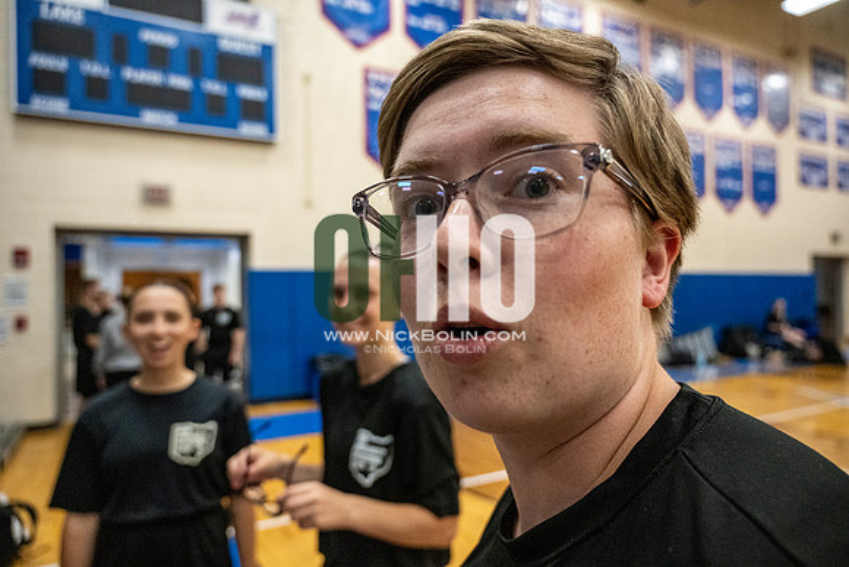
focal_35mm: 24
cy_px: 284
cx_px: 424
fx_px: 566
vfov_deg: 53.2
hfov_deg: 73.7
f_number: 4
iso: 8000
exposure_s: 1/800
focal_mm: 24
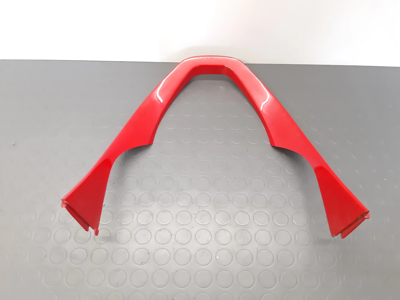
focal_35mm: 27
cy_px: 150
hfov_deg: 65.3
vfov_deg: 51.4
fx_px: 312
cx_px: 200
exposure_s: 1/33
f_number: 1.7
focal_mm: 3.93
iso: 320
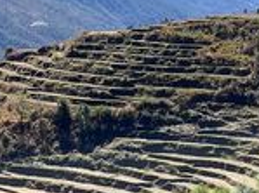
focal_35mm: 98
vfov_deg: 15.0
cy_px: 71
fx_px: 731
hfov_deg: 20.0
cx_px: 97
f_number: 1.6
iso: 50
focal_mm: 5.1
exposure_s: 1/3413
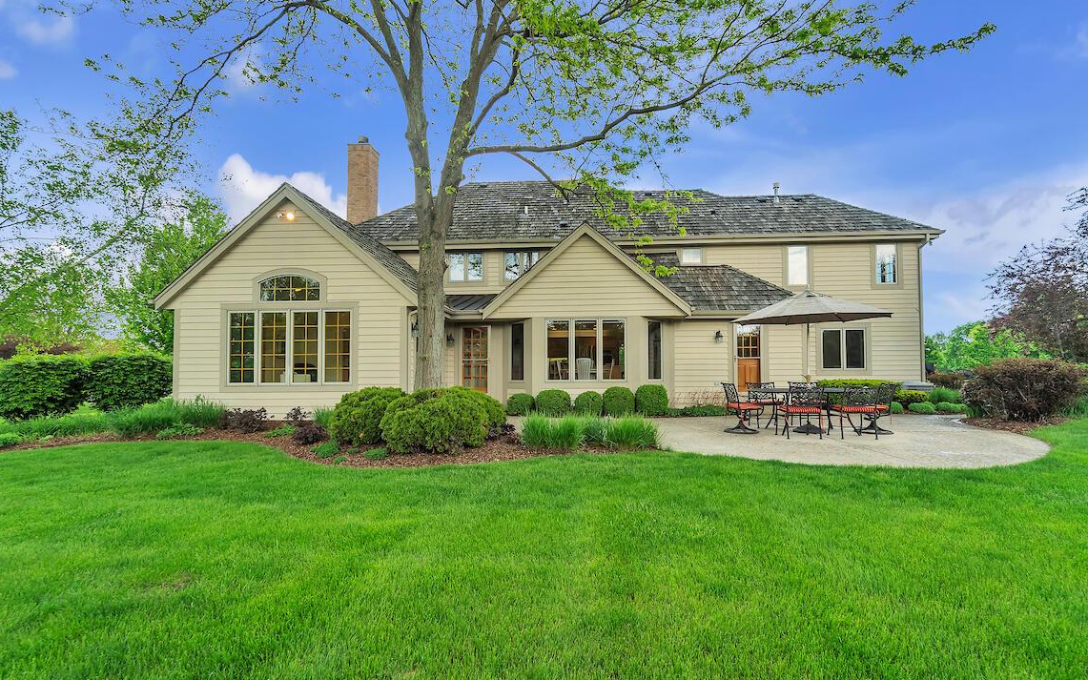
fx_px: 445
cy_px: 345
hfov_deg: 101.4
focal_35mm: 15
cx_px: 562
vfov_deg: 74.8
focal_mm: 14
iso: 125
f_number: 9
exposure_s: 1/80
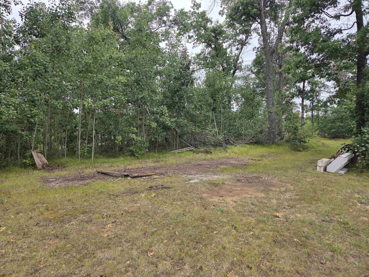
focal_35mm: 23
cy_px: 138
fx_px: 245
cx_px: 184
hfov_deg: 73.9
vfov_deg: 58.9
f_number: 1.8
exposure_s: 1/180
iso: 50
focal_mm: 5.4
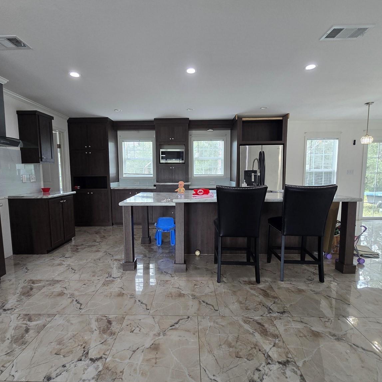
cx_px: 181
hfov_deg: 87.4
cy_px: 191
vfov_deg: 87.4
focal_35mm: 16
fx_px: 200
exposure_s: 1/60
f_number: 2.2
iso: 80
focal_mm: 2.2
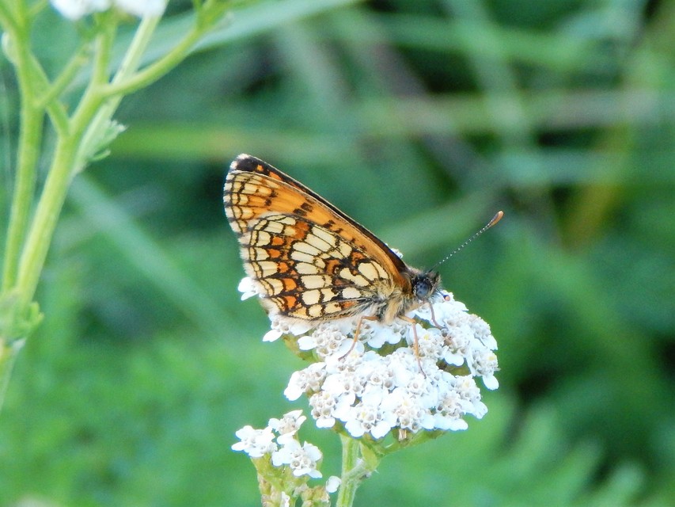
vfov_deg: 6.4
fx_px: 4525
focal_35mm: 232
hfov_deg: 8.5
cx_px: 338
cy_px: 254
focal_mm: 41.7
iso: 400
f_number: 5.6
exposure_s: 1/160
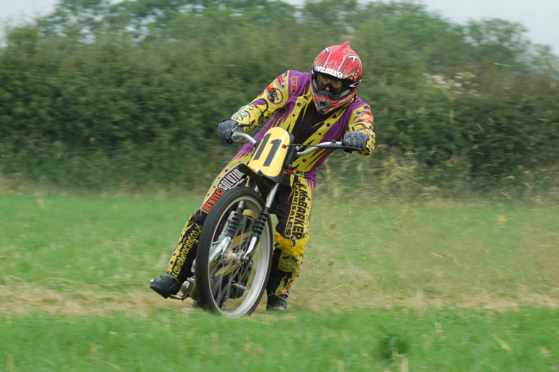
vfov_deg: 6.1
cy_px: 186
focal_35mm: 225
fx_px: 3491
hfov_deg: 9.2
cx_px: 280
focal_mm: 150
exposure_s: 1/250
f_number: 9.5
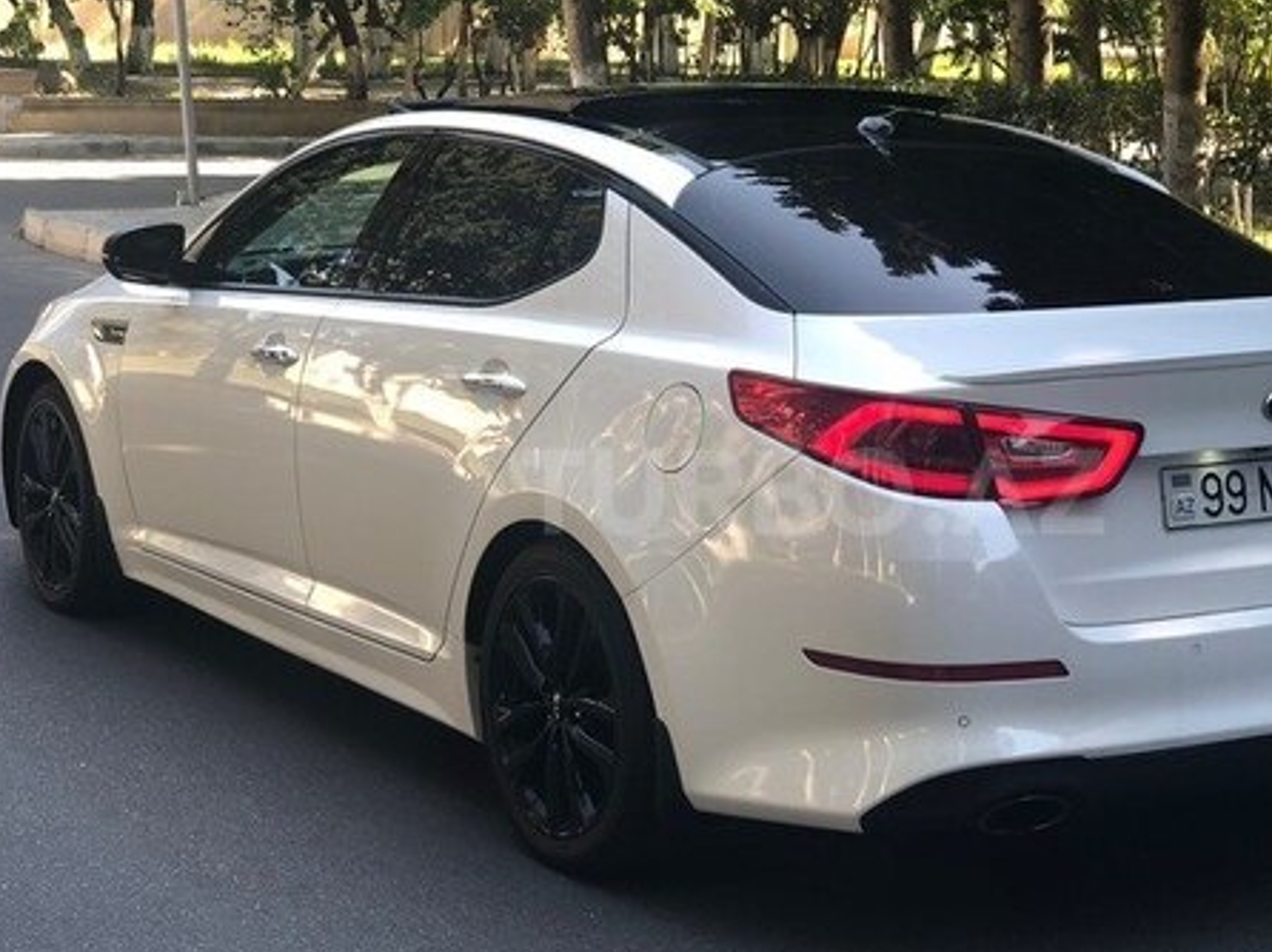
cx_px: 813
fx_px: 2828
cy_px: 492
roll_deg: -0.8
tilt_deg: -9.3
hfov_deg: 25.3
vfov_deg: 19.1
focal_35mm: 77
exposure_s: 1/60
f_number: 2.4
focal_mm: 6
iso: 16
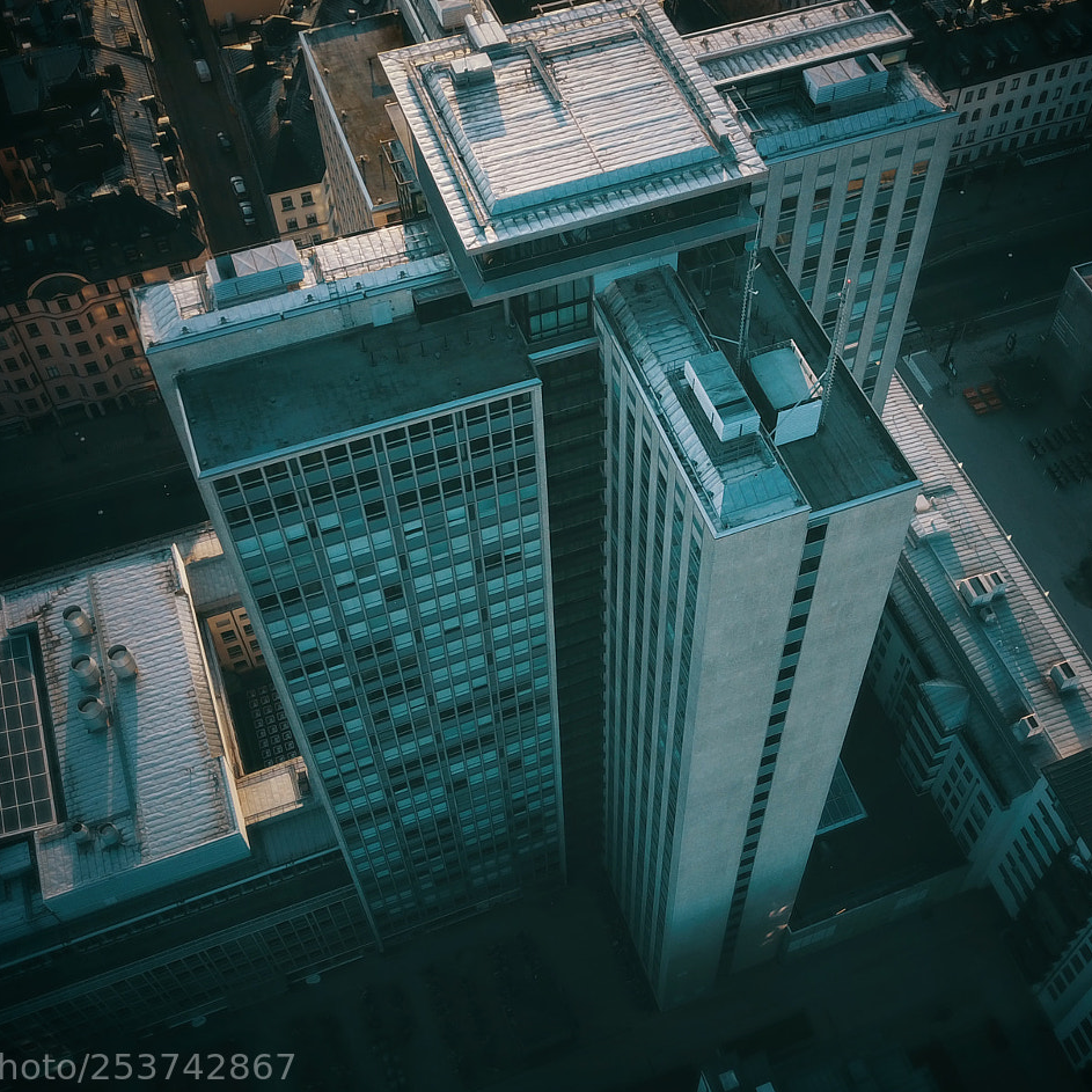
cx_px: 616
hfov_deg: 42.8
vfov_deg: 42.7
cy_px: 463
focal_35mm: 39
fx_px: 1392
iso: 100
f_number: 2.2
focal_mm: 4.73
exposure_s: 1/400
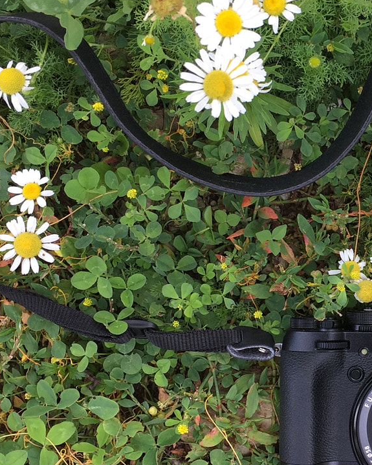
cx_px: 369
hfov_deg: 23.3
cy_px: 260
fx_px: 867
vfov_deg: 30.0
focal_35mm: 63
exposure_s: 1/100
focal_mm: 4.15
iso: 32
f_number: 2.2
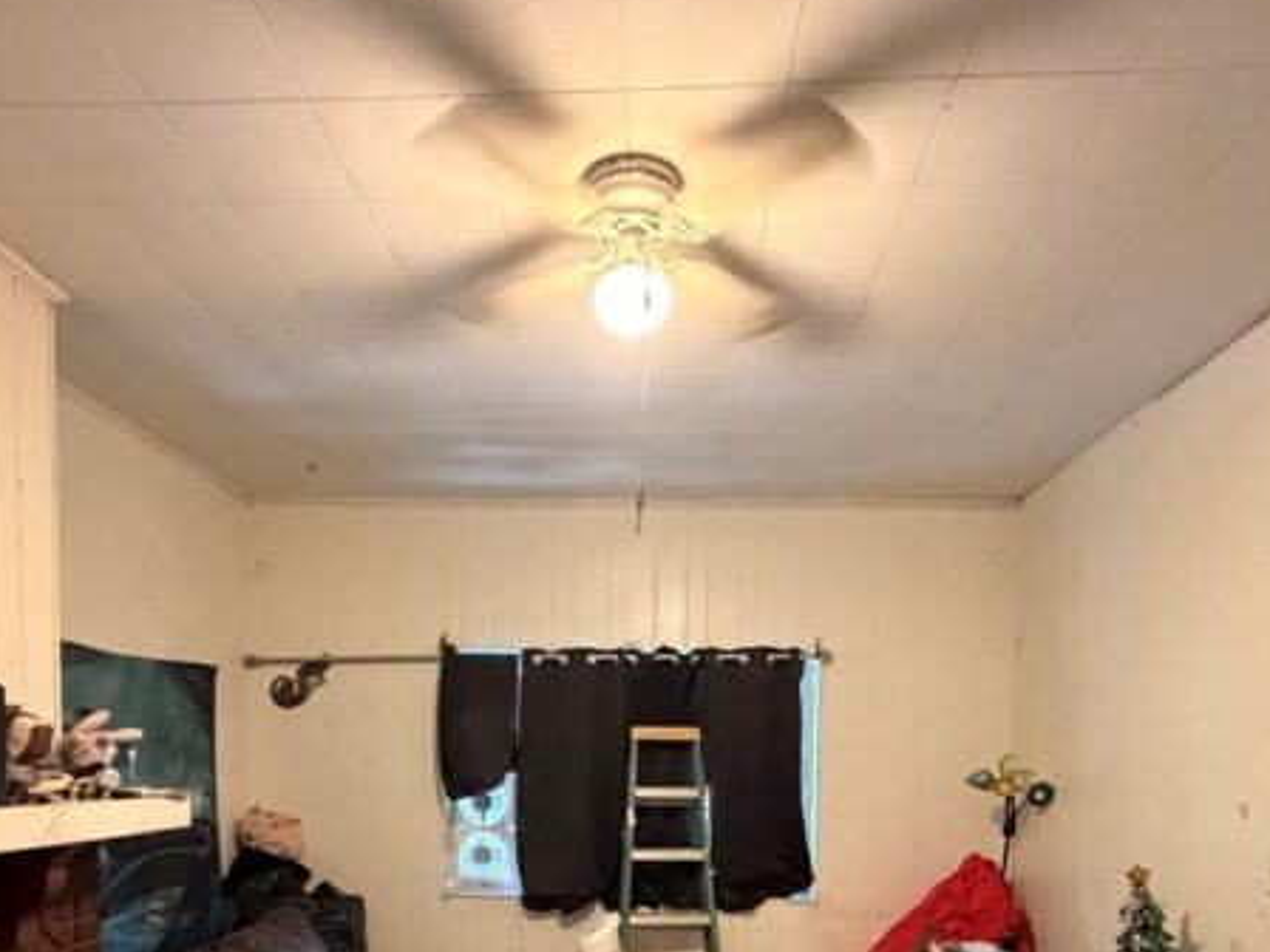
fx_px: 917
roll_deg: -0.8
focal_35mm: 25
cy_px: 808
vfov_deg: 50.3
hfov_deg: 69.4
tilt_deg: -3.0
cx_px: 618
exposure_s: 1/60
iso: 1000
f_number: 2.2
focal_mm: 2.22
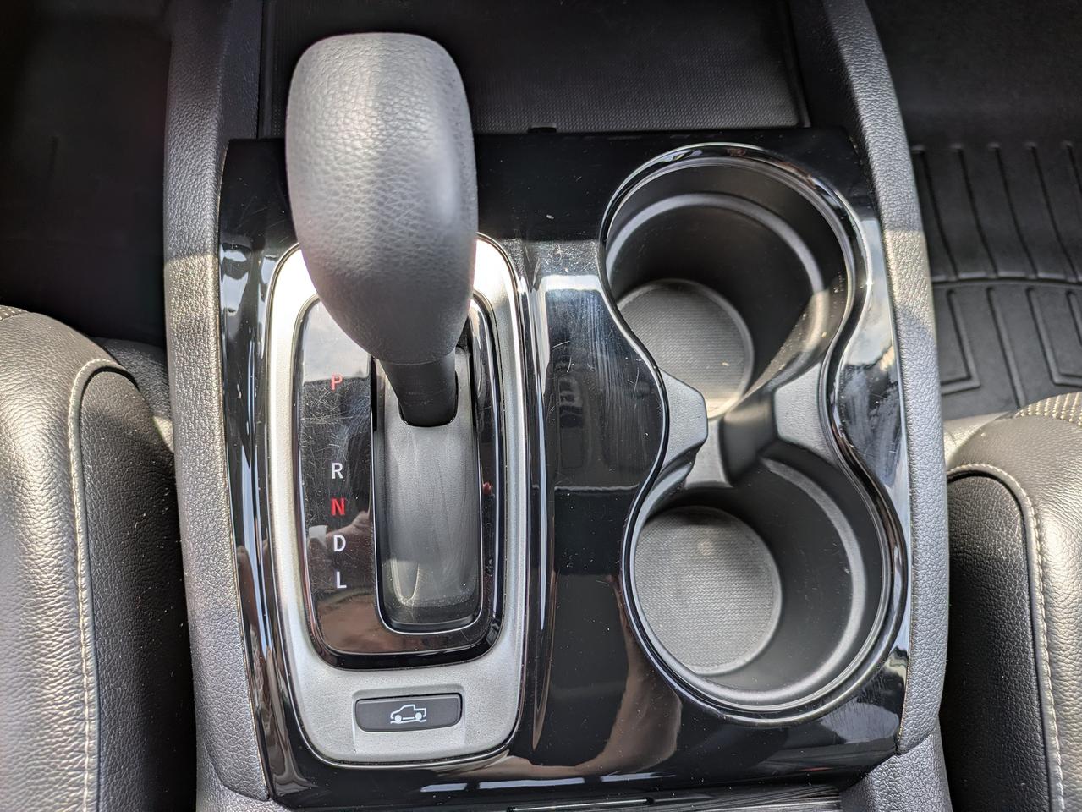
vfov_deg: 54.9
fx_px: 782
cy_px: 406
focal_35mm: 25
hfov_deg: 69.4
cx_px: 541
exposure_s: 1/246
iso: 40
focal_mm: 5.43
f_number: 1.89
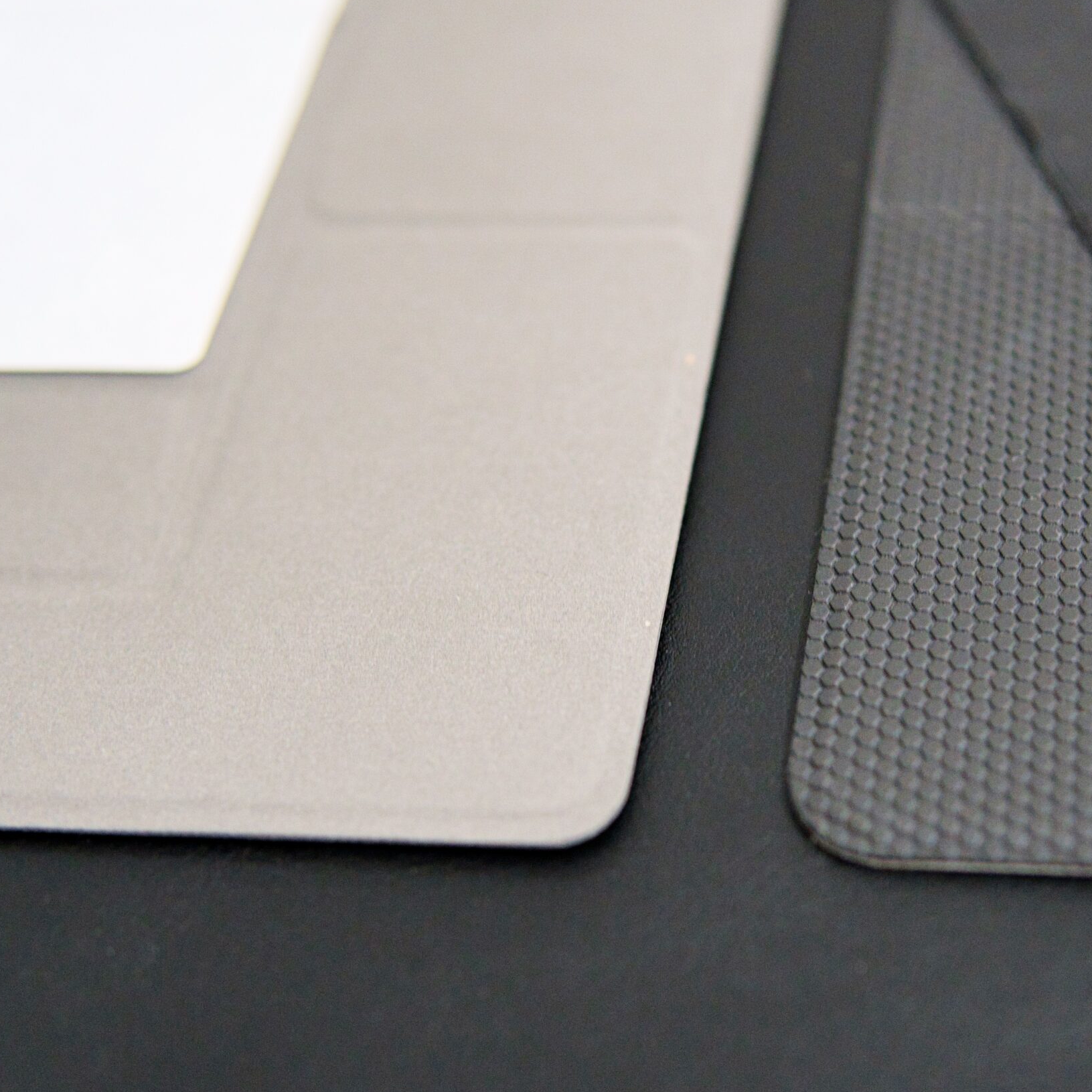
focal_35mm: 60
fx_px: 2141
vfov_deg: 28.6
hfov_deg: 28.3
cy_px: 565
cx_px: 776
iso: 2000
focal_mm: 30
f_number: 2.8
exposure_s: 1/40
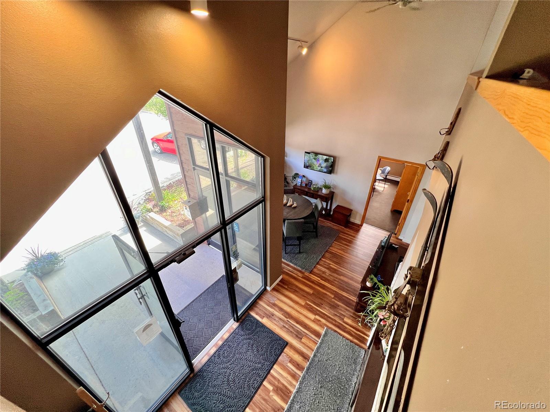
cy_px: 206
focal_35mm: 13
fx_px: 207
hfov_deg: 106.2
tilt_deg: -32.0
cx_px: 275
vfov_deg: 89.9
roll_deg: -0.8
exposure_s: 1/120
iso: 125
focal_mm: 1.57
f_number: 1.8
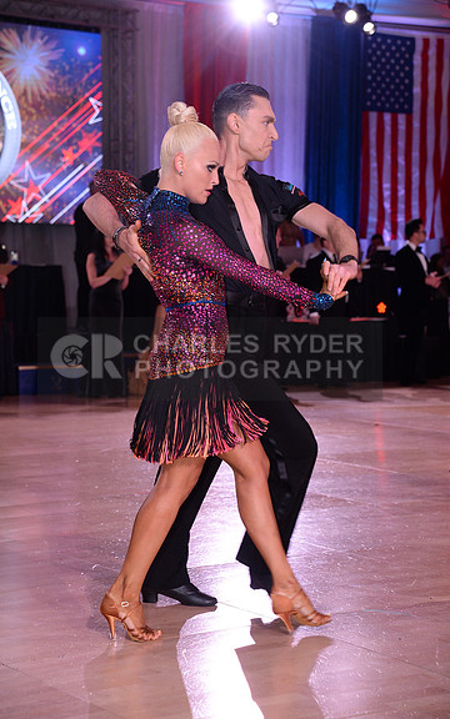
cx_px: 211
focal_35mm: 84
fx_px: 1648
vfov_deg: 24.6
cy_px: 360
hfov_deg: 15.5
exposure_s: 1/250
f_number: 5.6
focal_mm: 82
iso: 2000
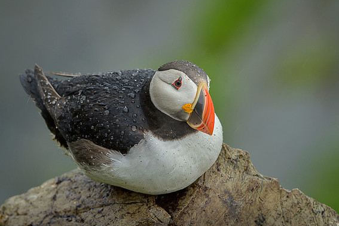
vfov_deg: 2.4
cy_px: 99
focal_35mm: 571
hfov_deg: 3.6
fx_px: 5372
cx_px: 178
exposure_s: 1/200
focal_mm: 500
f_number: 7.1
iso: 800
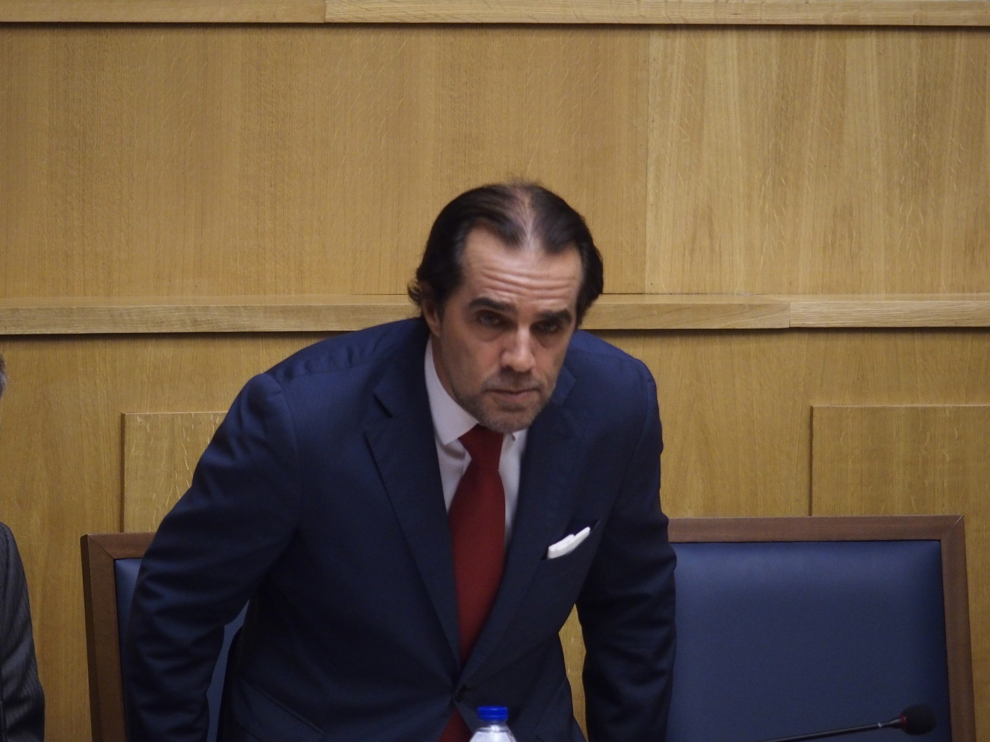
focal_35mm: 300
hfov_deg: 6.6
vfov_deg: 5.0
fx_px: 8580
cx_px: 495
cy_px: 371
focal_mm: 64.3
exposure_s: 1/125
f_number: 2.8
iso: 800
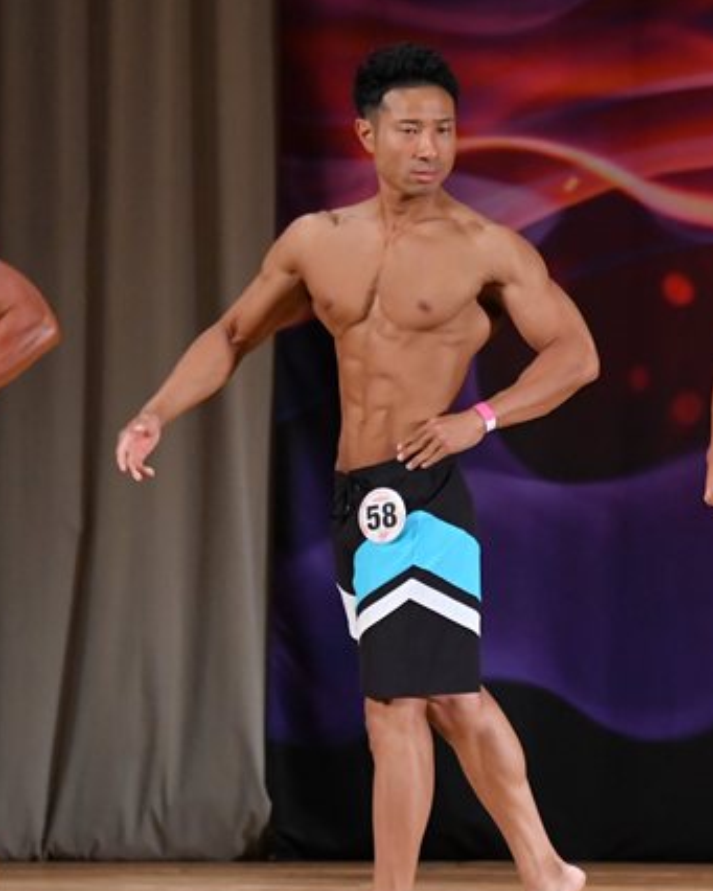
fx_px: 11470
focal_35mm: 435
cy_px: 492
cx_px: 551
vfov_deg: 4.4
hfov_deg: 3.6
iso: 3200
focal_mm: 170
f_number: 5.6
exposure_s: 1/400
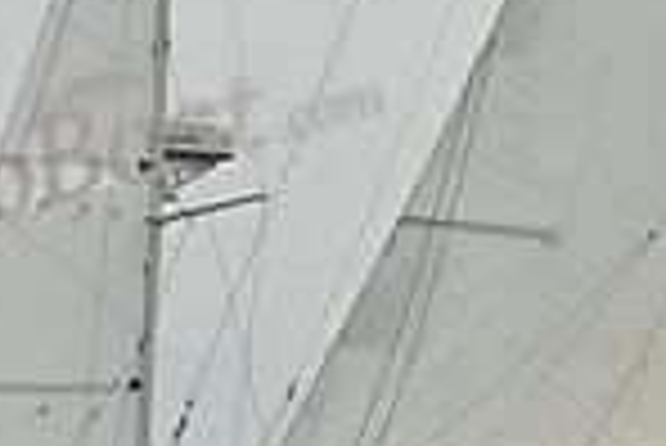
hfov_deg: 7.5
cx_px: 621
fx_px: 5092
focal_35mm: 275
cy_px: 336
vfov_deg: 5.0
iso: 320
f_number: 11
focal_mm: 70
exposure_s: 1/800
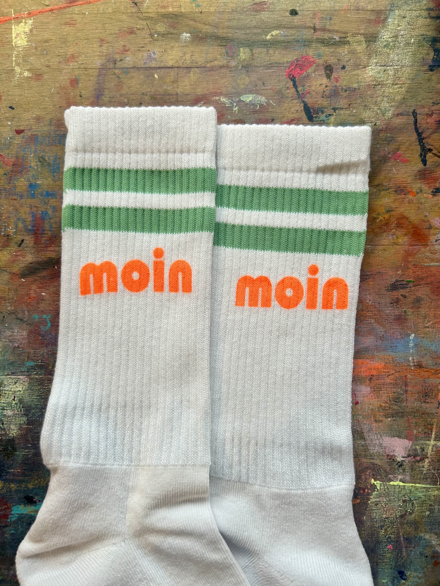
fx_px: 441
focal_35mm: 26
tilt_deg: -82.9
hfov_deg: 53.1
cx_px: 220
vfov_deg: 67.3
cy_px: 293
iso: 50
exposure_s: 1/331
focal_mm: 5.7
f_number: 1.5
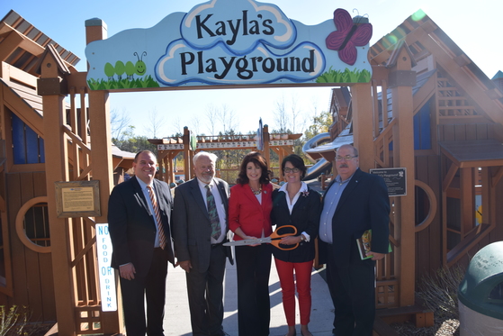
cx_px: 252
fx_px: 377
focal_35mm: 27
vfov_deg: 48.0
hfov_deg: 67.4
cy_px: 168
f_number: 8
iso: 100
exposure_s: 1/200
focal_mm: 18
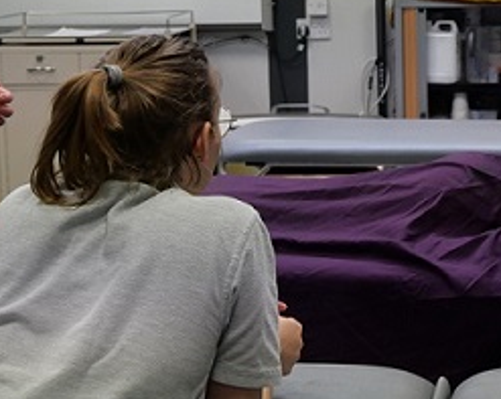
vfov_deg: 12.7
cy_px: 86
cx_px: 570
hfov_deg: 15.4
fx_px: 1792
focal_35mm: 121
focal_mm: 23
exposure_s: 1/60
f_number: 4.9
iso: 800
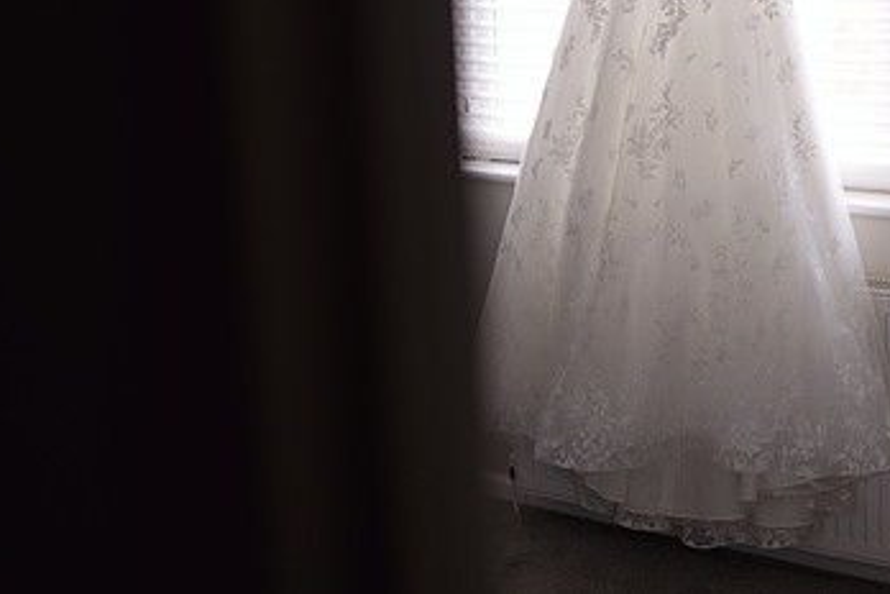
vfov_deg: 21.9
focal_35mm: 61
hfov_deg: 32.3
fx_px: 1508
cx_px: 653
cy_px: 101
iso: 320
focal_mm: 35
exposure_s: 1/200
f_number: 2
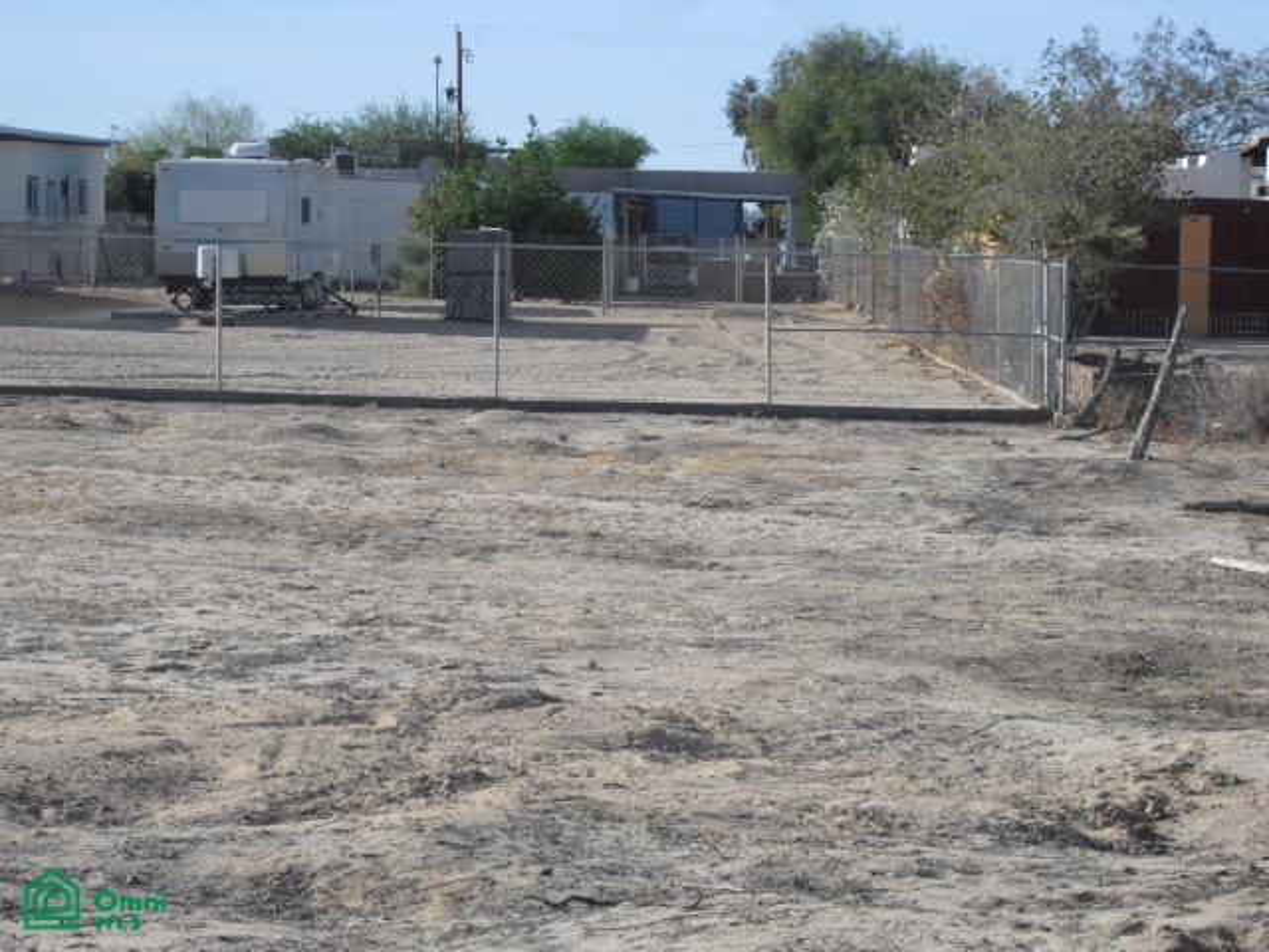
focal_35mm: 89
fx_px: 3263
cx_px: 634
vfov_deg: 16.6
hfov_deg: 22.0
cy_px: 476
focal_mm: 15.7
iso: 64
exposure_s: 1/400
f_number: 5.1
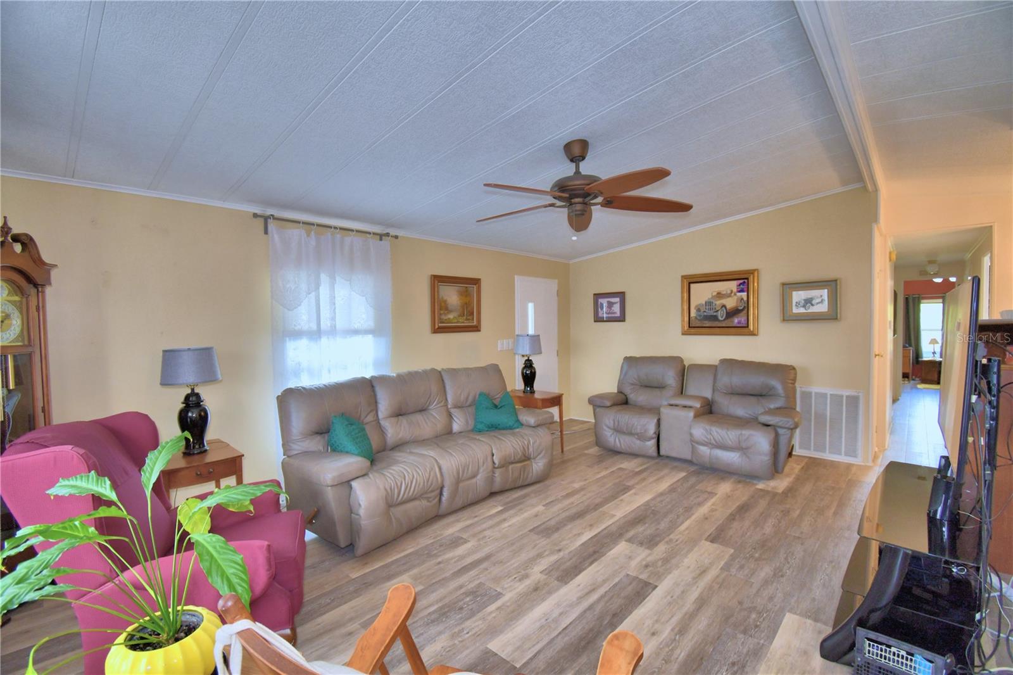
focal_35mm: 15
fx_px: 422
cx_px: 506
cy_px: 338
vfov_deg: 77.3
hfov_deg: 100.4
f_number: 4.5
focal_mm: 10
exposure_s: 1/30
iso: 280
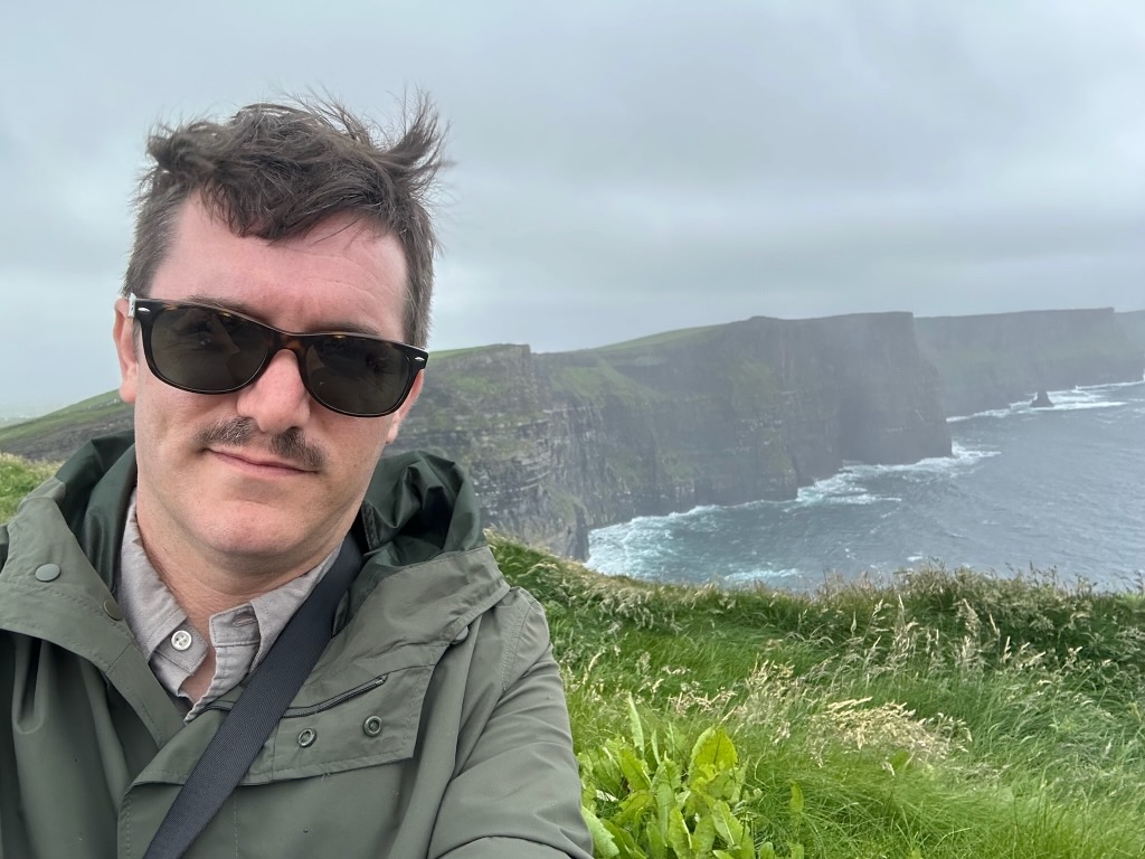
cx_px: 572
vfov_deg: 58.9
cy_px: 430
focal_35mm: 23
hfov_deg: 73.9
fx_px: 761
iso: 25
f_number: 1.9
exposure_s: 1/165
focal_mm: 2.69
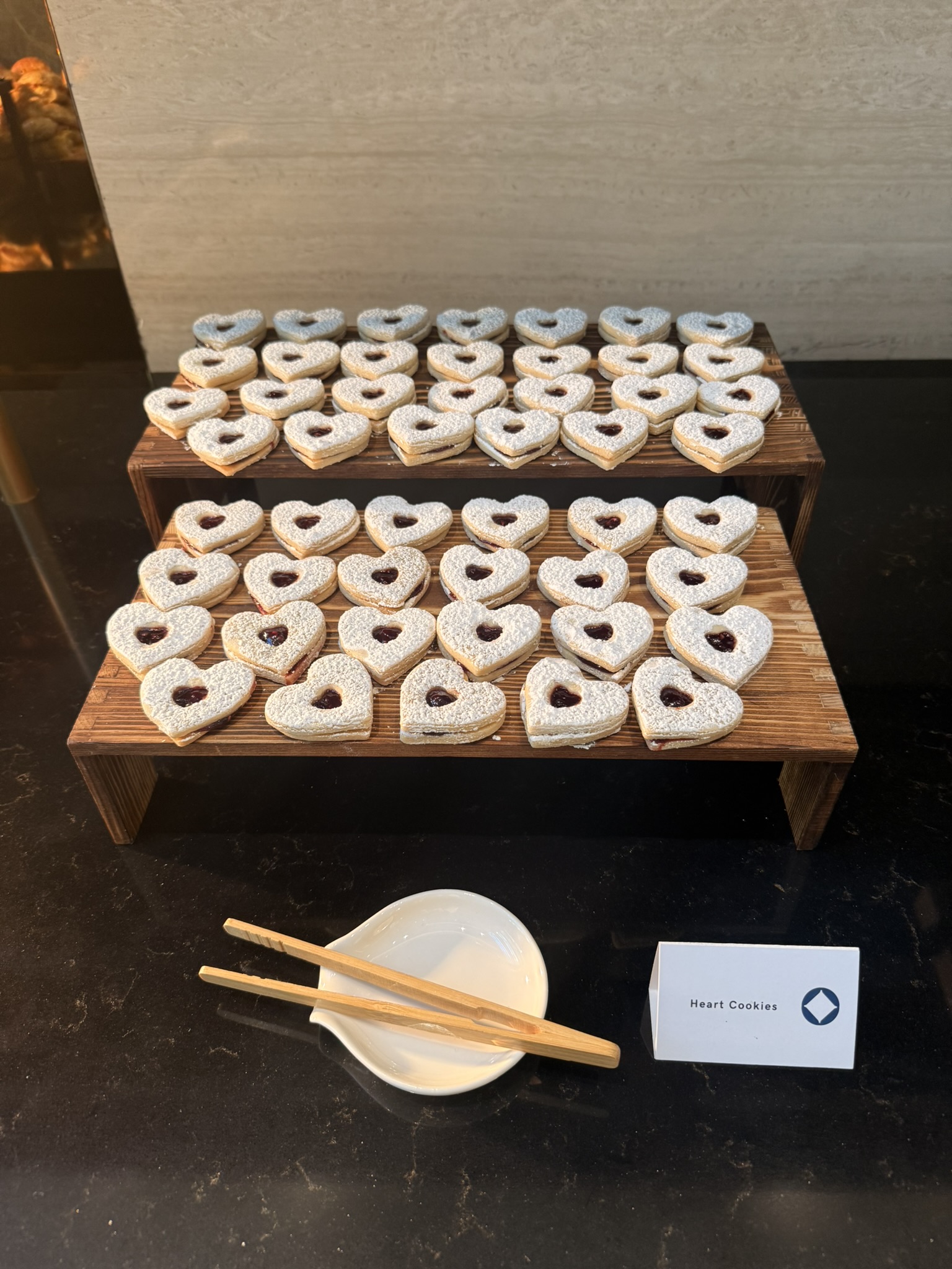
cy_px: 634
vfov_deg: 71.6
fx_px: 880
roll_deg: +2.4
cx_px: 476
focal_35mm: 24
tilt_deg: -42.7
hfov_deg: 56.8
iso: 160
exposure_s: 1/120
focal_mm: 6.76
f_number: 1.78
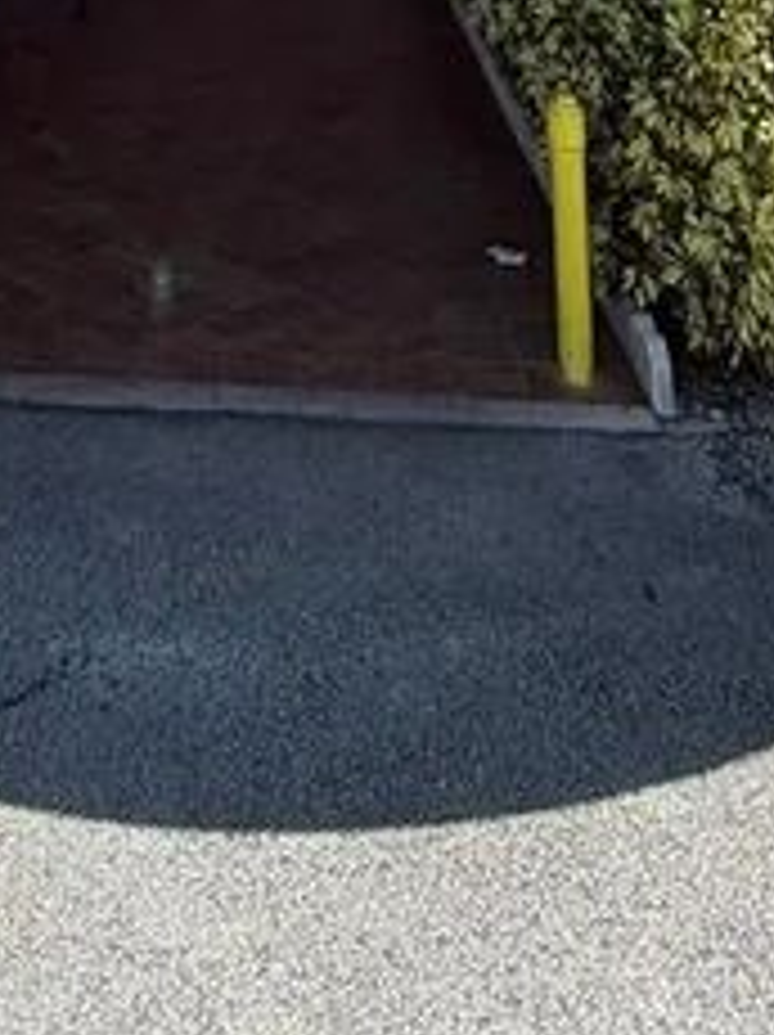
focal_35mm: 52
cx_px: 158
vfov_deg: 22.2
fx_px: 1553
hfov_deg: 27.4
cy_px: -826
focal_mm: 2.22
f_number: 2.2
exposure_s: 1/625
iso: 40
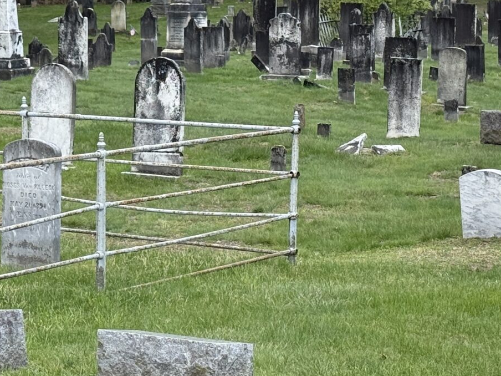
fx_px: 1968
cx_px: 313
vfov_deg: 10.9
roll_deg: -1.4
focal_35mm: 136
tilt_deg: -3.1
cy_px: 114
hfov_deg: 14.5
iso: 80
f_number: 1.78
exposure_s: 1/1133
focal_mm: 6.76
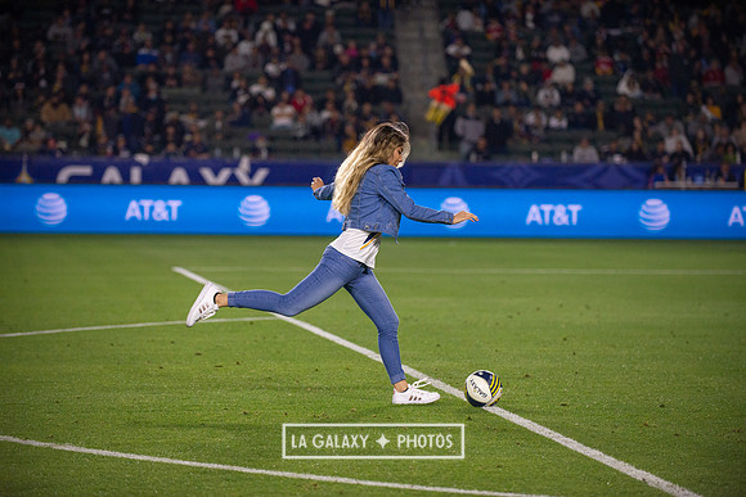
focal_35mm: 135
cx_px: 373
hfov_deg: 15.2
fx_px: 2798
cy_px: 248
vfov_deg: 10.2
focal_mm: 135
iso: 1600
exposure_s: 1/2500
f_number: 2.8
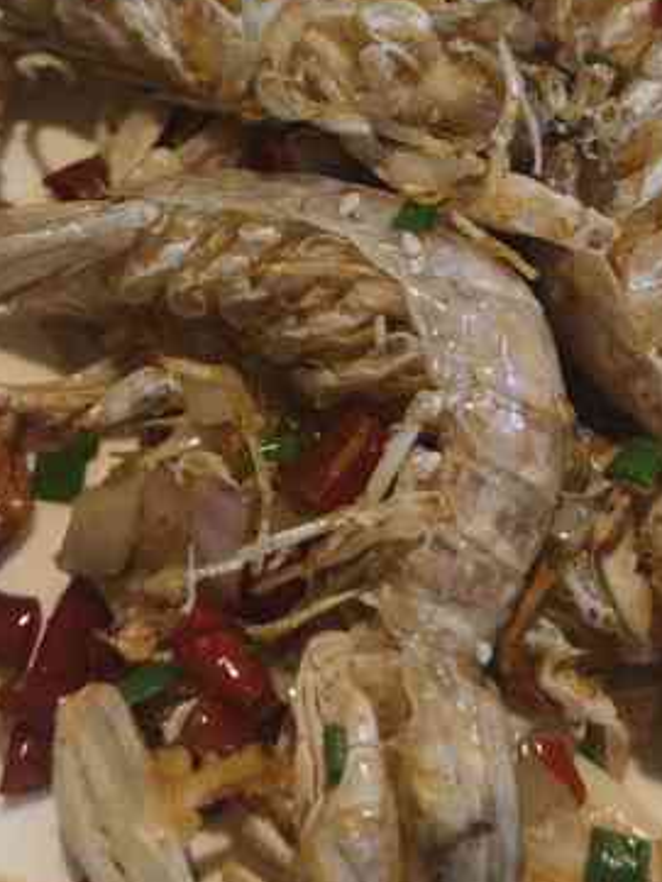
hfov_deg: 23.7
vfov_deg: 30.4
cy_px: 165
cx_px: 335
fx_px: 1580
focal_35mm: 62
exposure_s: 1/100
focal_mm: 6.72
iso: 287
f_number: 1.69
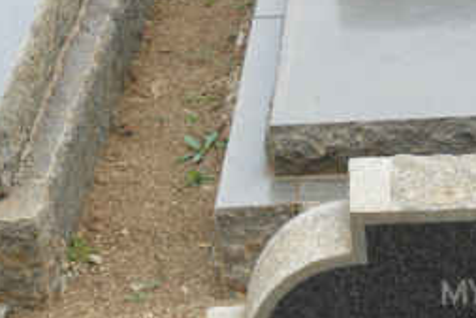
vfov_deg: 8.2
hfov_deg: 12.2
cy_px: 517
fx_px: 2170
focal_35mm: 164
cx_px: 591
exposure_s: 1/125
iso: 100
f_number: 5
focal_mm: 9.3
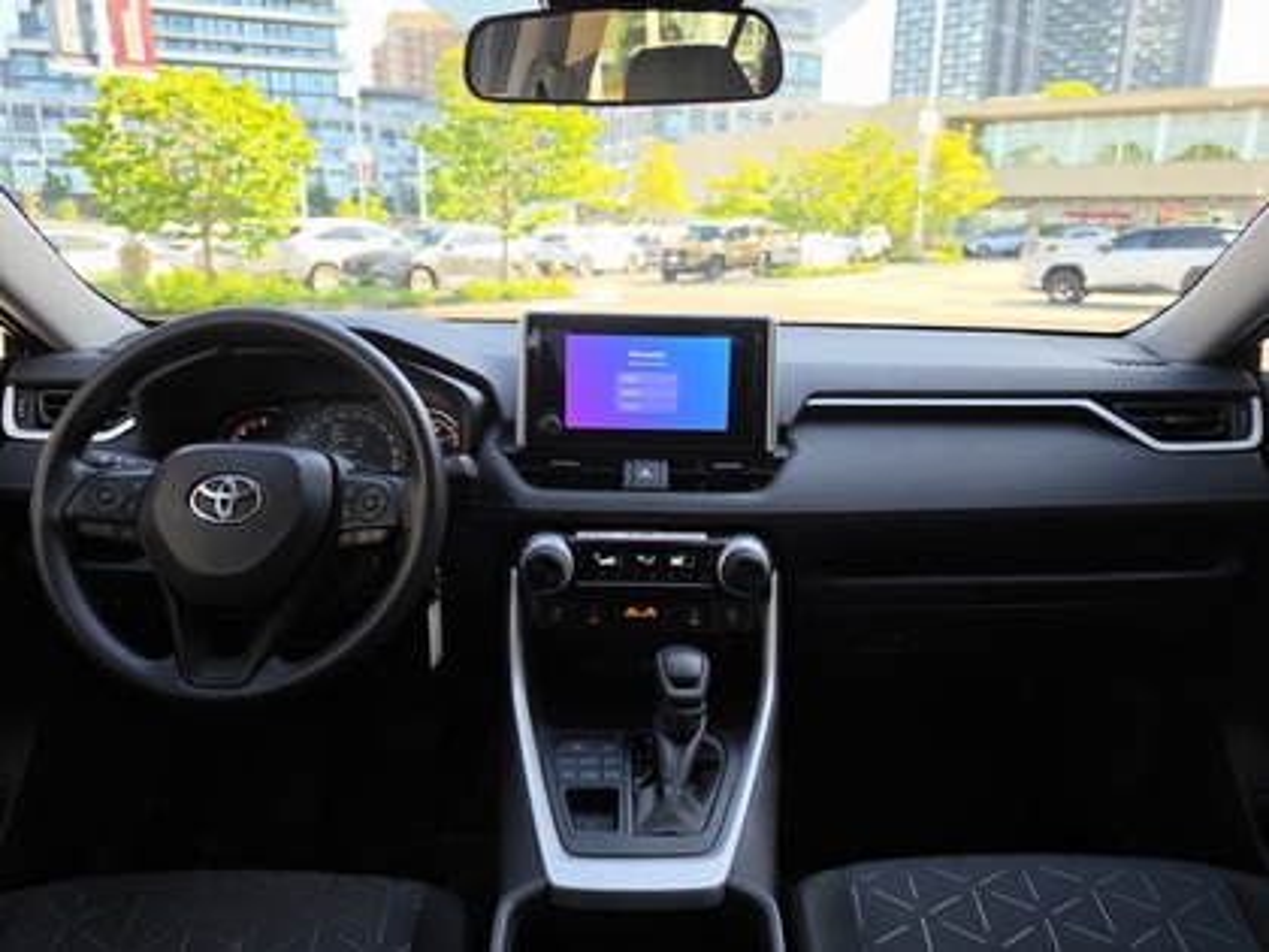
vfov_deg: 58.9
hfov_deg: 73.9
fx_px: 843
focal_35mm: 23
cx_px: 634
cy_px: 476
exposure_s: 1/359
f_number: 1.4
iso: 32
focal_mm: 6.5
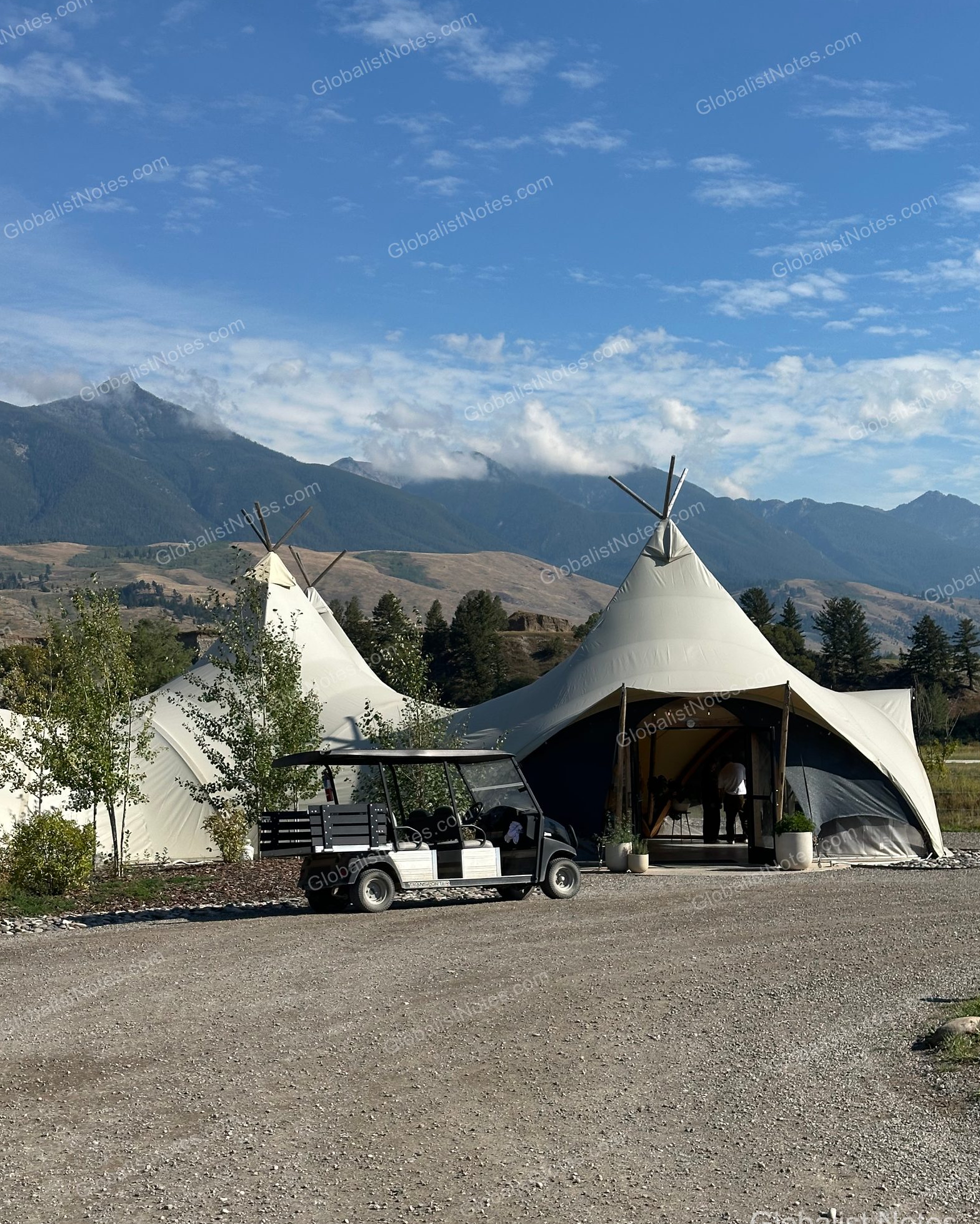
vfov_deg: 36.7
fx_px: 1849
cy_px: 609
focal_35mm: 51
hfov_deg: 29.7
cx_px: 489
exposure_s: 1/5263
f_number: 1.78
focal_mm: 6.86
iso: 64
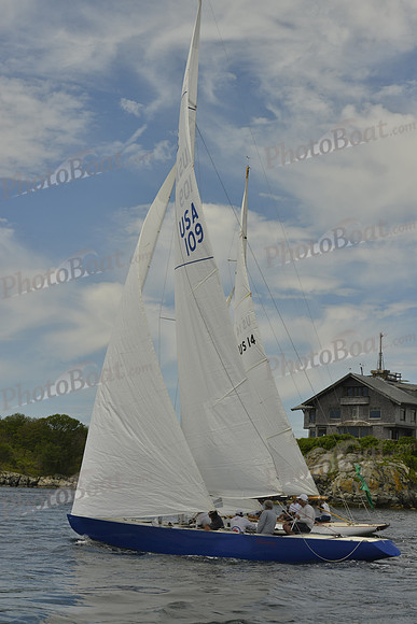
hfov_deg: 19.5
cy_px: 312
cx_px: 208
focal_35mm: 70
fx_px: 1215
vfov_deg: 28.8
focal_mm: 70
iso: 280
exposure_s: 1/1600
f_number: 10
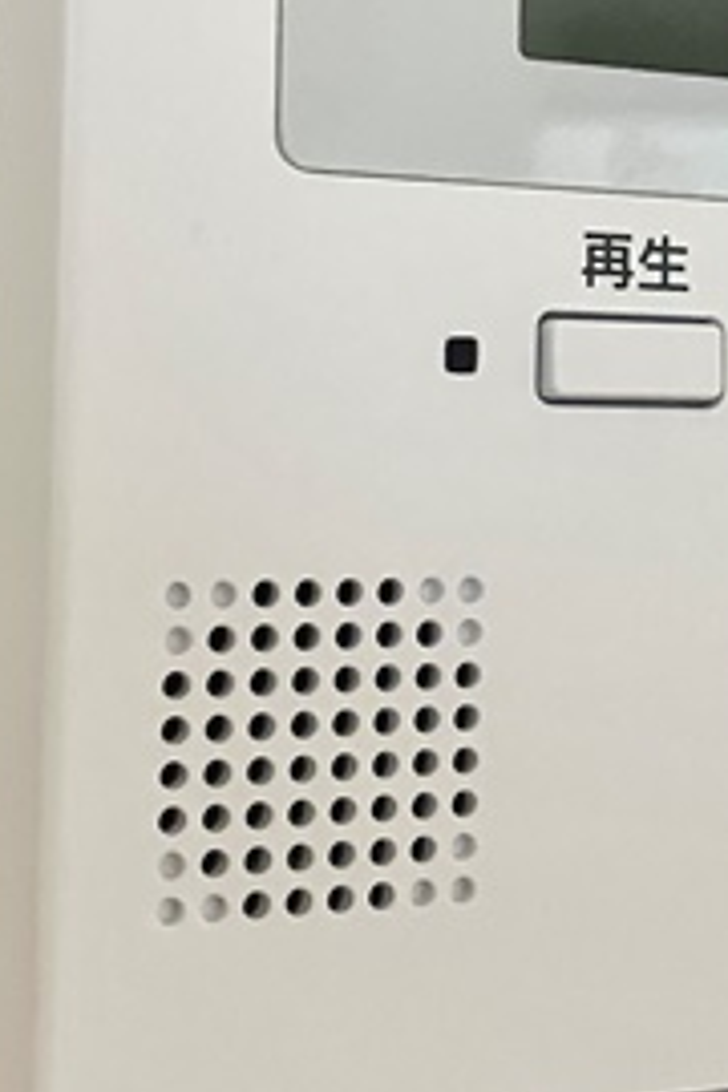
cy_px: 332
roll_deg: -0.8
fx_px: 2487
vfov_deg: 24.6
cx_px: 777
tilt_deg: +4.2
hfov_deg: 16.2
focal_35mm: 82
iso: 320
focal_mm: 3.99
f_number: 1.8
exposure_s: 1/44
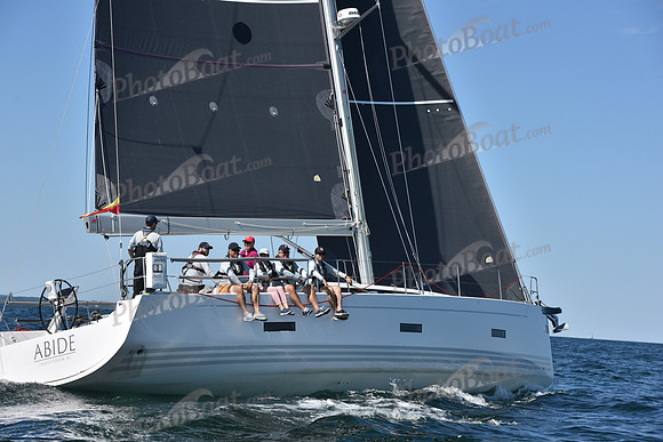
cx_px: 332
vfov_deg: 13.0
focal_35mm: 105
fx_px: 1934
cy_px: 221
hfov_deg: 19.5
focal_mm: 105
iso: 250
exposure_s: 1/1600
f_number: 7.1
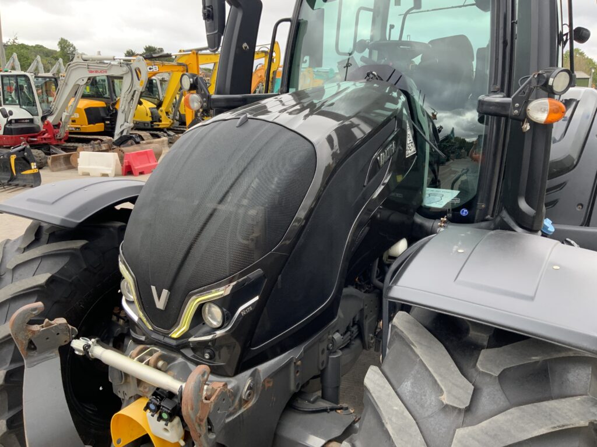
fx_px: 500
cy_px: 224
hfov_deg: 61.7
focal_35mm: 29
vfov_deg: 48.2
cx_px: 298
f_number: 1.8
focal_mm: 3
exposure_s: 1/197
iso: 16
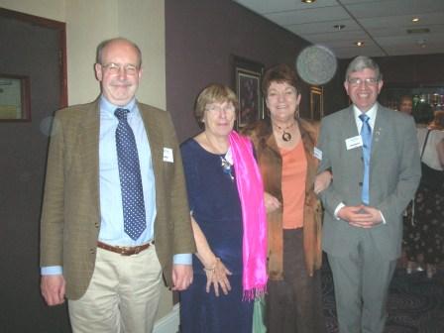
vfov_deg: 40.7
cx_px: 222
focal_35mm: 35
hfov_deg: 52.6
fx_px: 449
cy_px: 166
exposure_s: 1/60.1
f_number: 3
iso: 180
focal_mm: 5.8
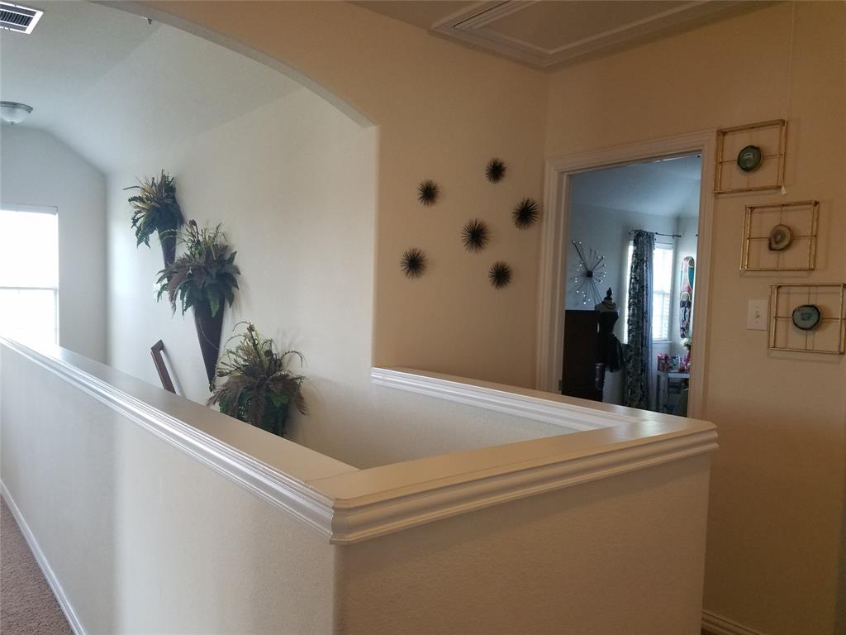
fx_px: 635
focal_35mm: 26
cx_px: 423
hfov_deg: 67.3
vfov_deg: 53.1
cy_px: 318
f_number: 1.7
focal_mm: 4.2
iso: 160
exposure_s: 1/40
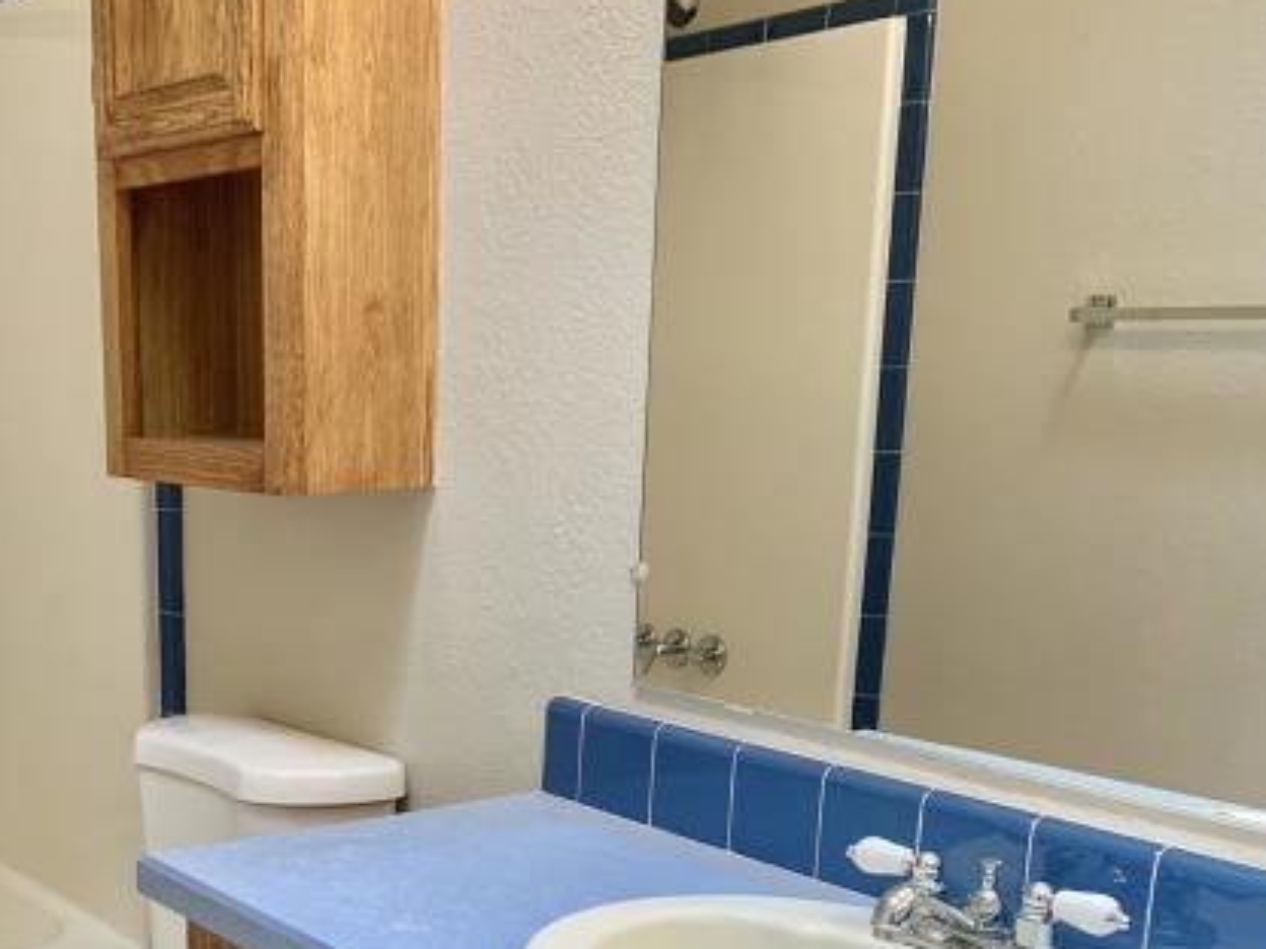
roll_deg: +0.6
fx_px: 1829
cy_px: 824
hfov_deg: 36.4
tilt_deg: -12.2
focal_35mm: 50
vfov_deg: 28.2
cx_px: 189
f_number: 1.8
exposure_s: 1/60
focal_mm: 4.25
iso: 64
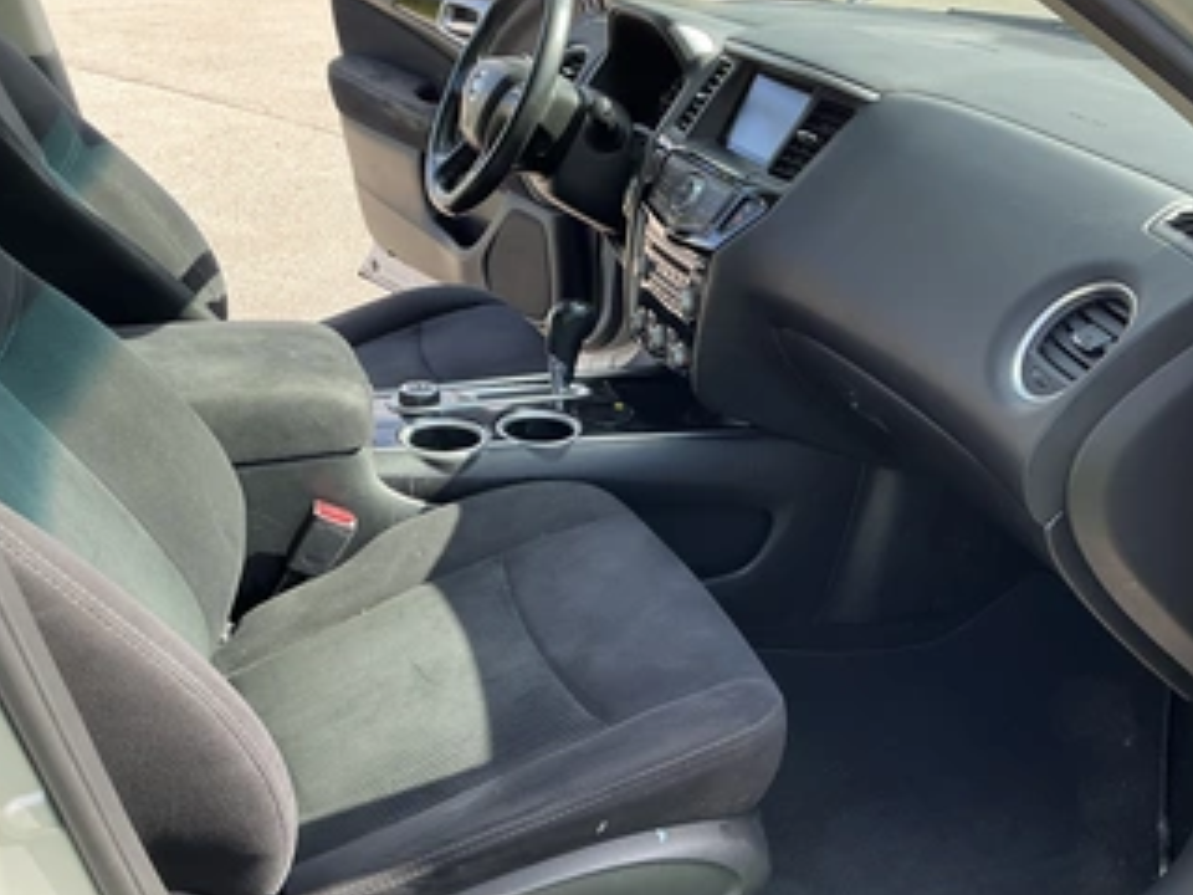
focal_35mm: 35
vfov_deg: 40.7
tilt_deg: -26.2
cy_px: 455
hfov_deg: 52.4
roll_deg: -1.5
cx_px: 690
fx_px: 1206
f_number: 1.8
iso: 25
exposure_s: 1/172
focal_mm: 3
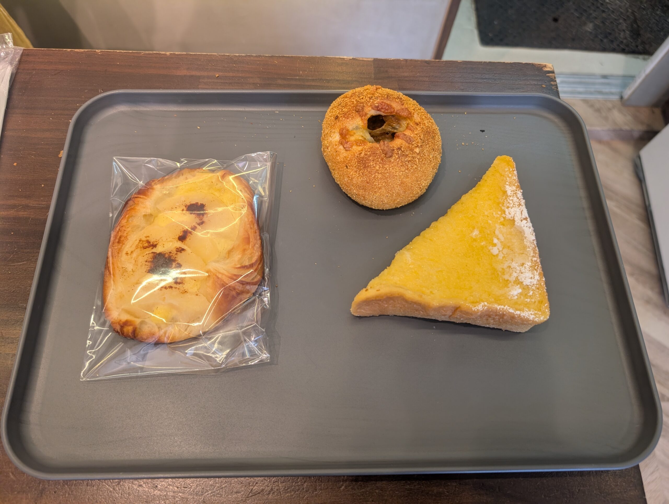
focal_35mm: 24
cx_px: 334
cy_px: 252
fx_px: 465
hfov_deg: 71.5
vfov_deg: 56.9
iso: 94
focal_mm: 6.9
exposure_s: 1/100
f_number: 1.68
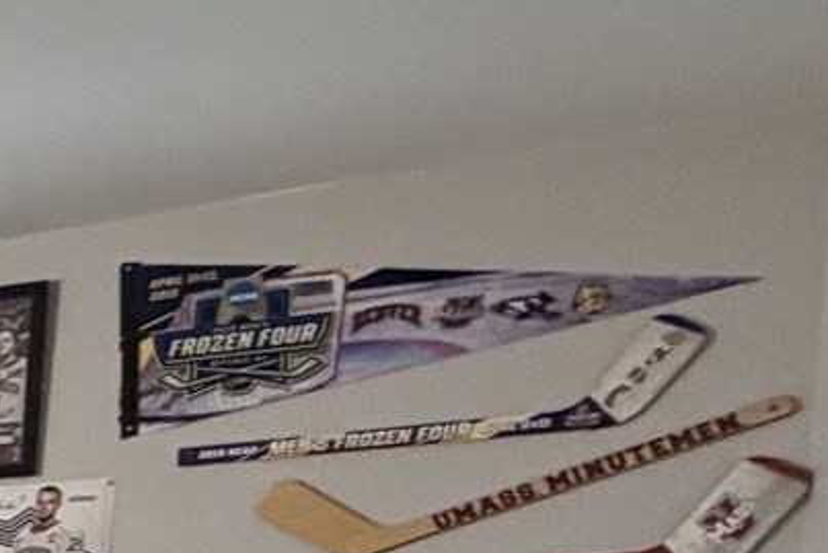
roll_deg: +1.3
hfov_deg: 15.7
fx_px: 1703
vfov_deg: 16.5
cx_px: -1101
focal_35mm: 74
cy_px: 872
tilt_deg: -4.8
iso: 320
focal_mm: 2.22
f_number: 2.2
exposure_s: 1/60
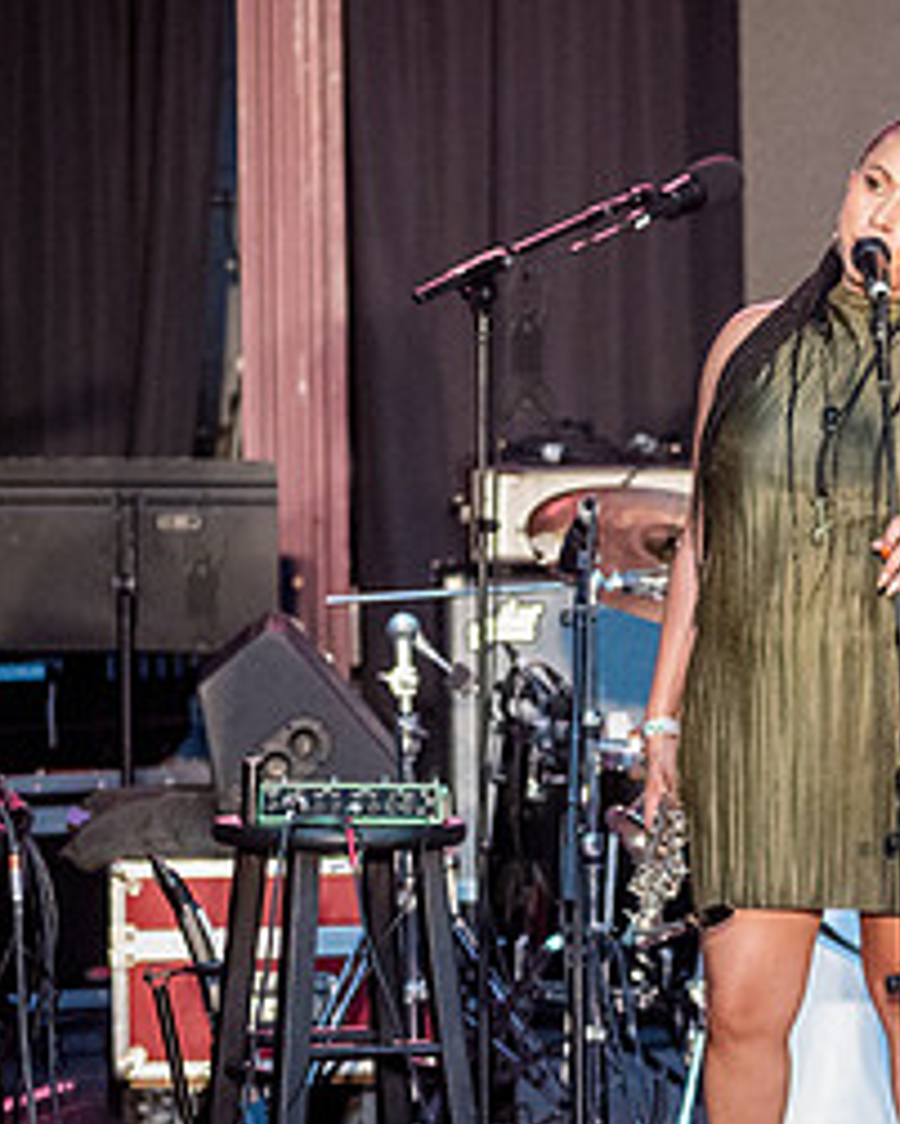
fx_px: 12545
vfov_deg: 5.1
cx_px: 876
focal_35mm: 377
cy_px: 439
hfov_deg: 4.1
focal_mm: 135
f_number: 4
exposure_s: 1/800
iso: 4000
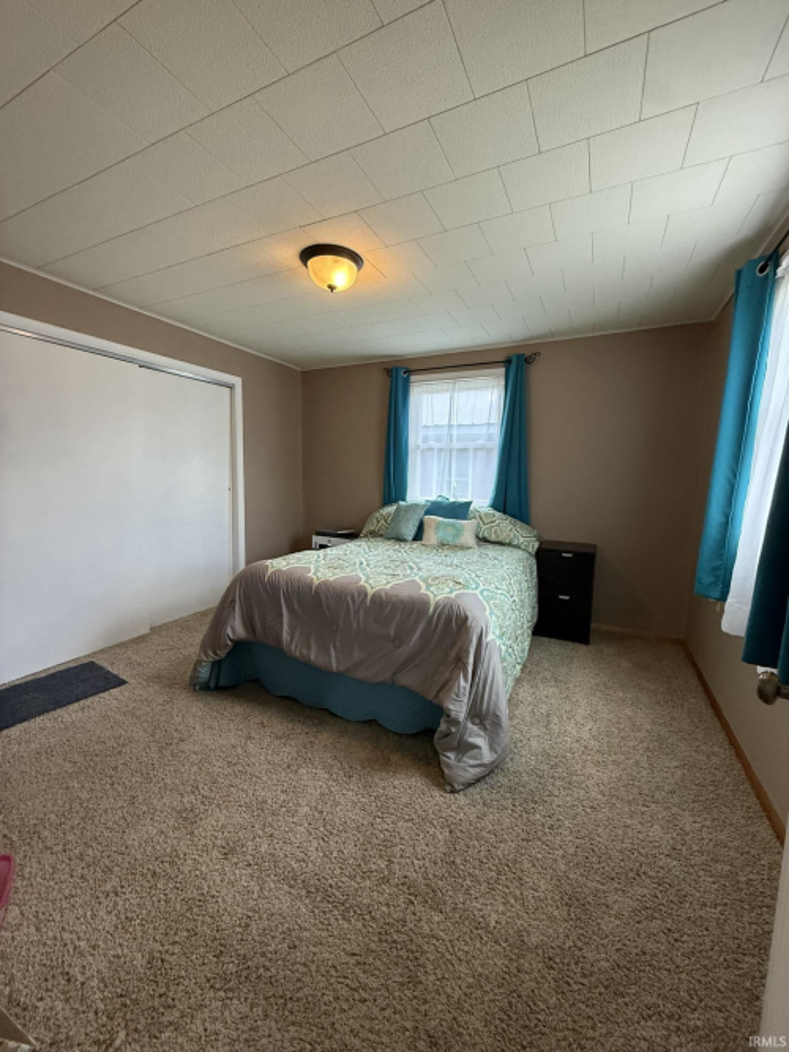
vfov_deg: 102.1
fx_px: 426
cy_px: 526
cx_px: 394
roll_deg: -1.5
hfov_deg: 85.7
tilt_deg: -6.4
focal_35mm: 14
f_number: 2.2
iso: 500
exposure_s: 1/120
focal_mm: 2.22
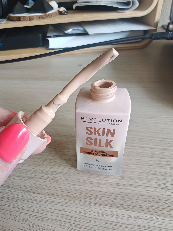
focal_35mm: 27
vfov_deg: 65.3
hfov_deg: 51.4
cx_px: 86
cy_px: 116
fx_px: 180
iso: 200
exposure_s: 1/33
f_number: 2
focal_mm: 1.82
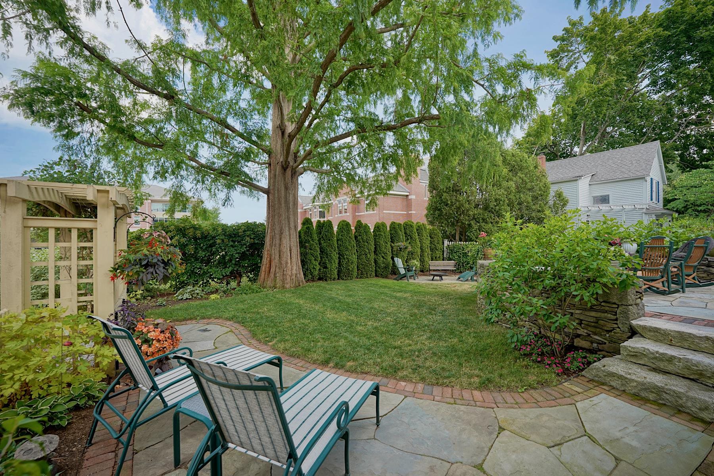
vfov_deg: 81.2
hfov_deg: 104.3
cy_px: 238
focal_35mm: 14
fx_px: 278
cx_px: 357
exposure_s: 1/80
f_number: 4.5
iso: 100
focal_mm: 14
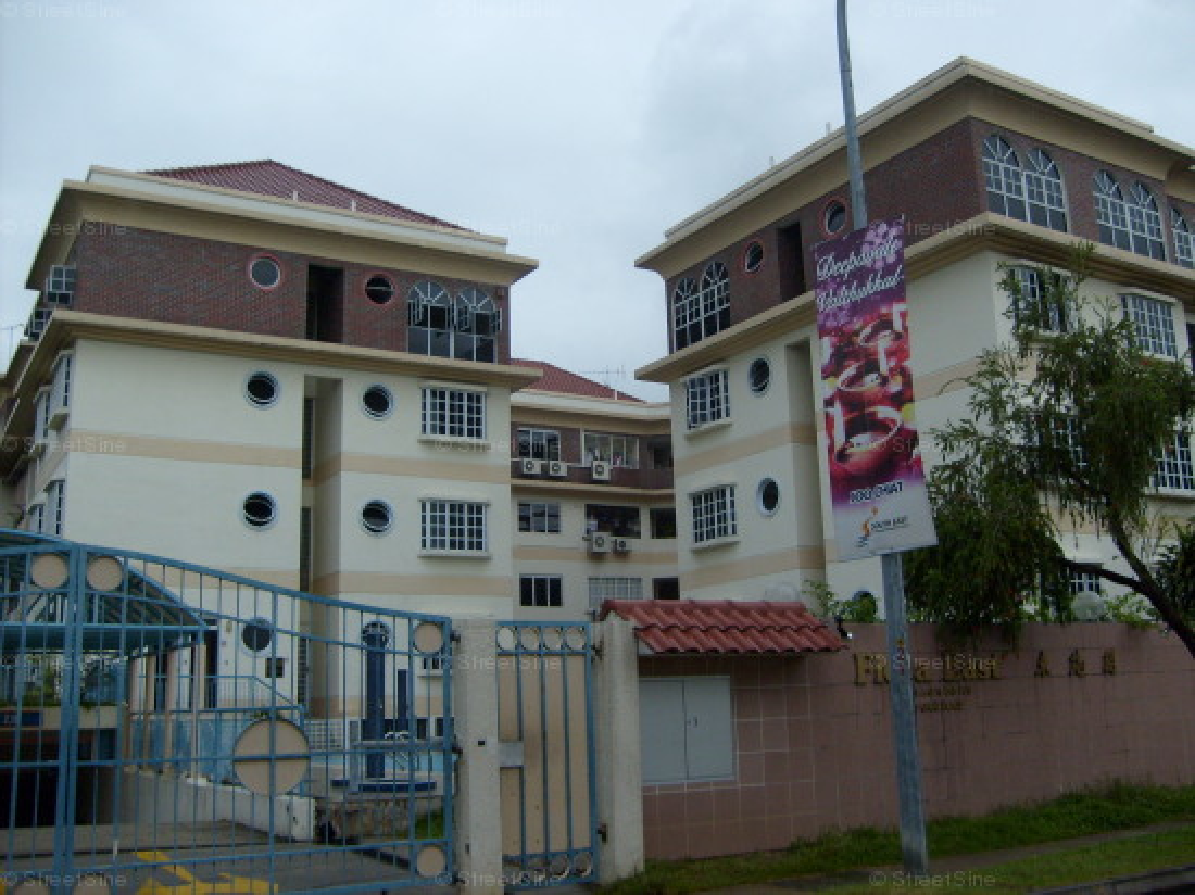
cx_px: 598
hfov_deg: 52.6
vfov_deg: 40.7
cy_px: 448
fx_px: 1208
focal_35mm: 35
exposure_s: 1/180
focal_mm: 5.8
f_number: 2.8
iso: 80
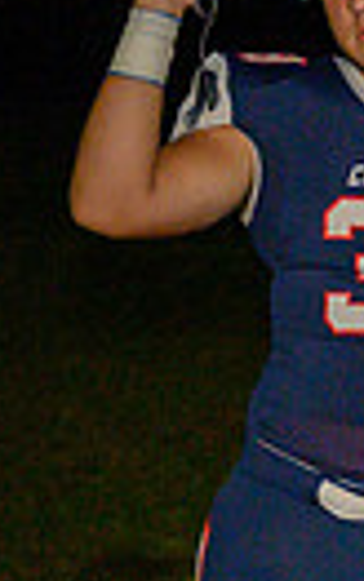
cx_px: 1221
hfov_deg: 5.7
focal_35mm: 208
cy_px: 90
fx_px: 3298
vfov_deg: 10.0
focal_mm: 46
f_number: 2.8
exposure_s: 1/3200
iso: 7200
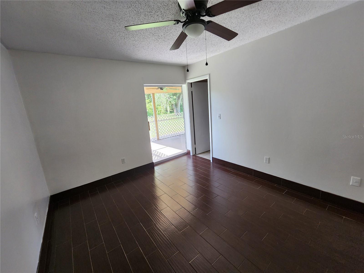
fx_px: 137
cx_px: 182
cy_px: 136
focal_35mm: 13
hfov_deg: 106.2
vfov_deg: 89.9
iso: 200
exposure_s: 1/60
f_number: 2.2
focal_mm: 2.2
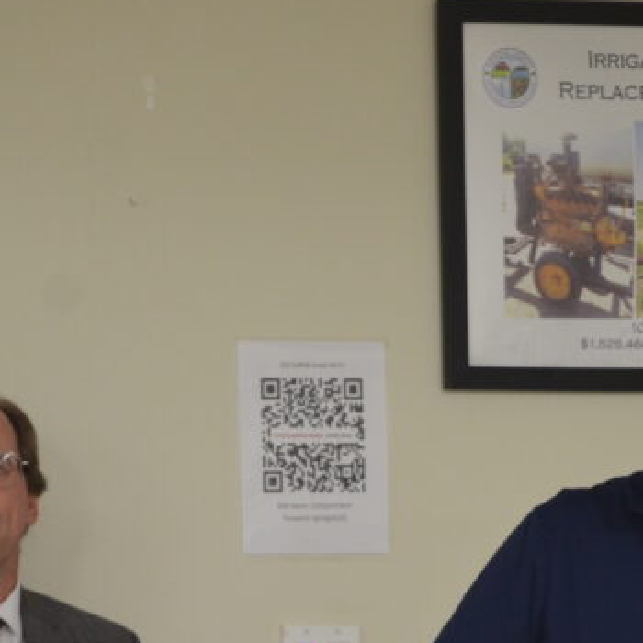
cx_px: 382
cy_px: 573
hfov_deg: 4.1
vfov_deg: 4.1
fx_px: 9079
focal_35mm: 432
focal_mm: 116
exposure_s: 1/30
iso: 1000
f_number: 4.8
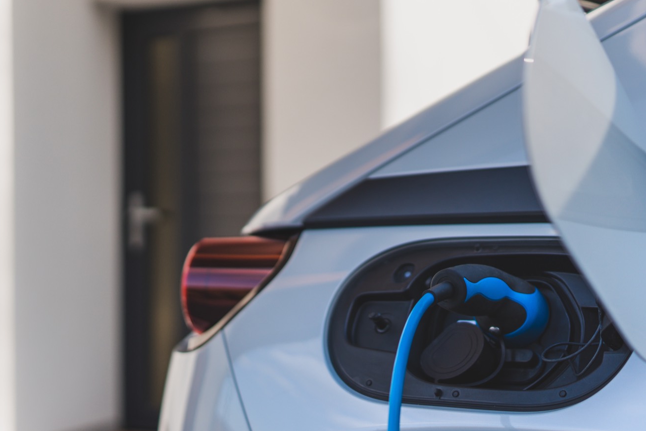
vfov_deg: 23.0
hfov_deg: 33.9
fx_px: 1059
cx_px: 328
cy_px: 258
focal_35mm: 59
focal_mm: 35
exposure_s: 1/2500
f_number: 1.4
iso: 100
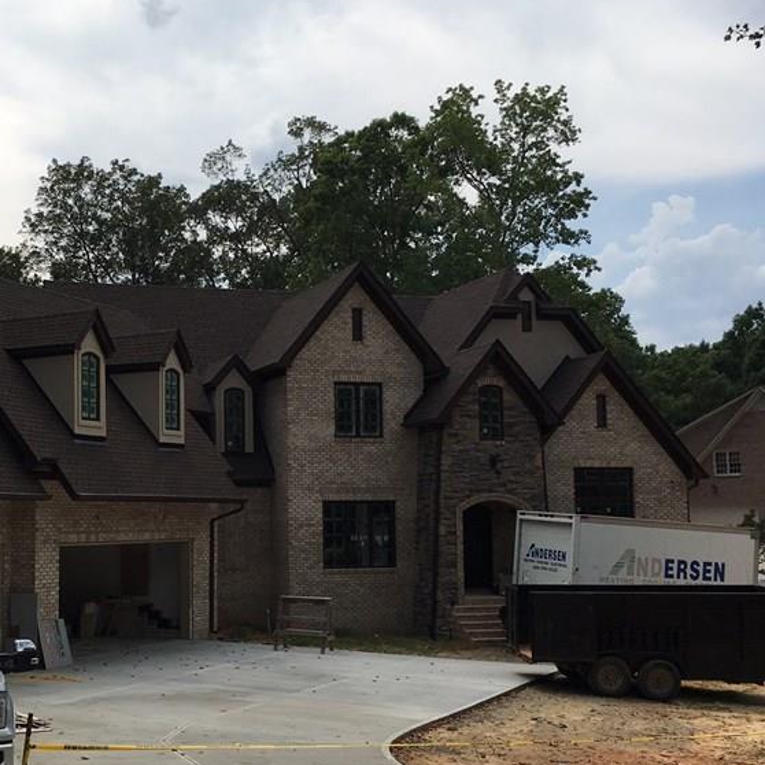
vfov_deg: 36.0
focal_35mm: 47
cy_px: 430
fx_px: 1175
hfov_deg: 35.1
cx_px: 175
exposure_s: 1/1923
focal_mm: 4.15
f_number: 2.2
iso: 25
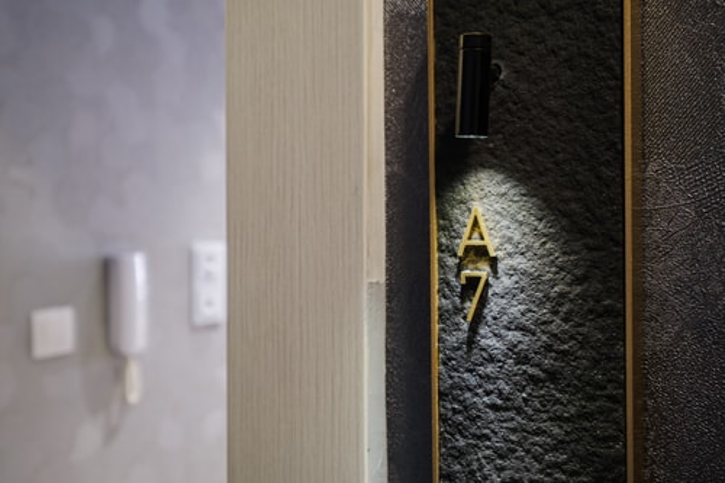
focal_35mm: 36
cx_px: 362
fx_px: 725
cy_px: 242
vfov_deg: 36.8
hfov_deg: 53.1
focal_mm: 24
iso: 320
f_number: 4
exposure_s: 1/10
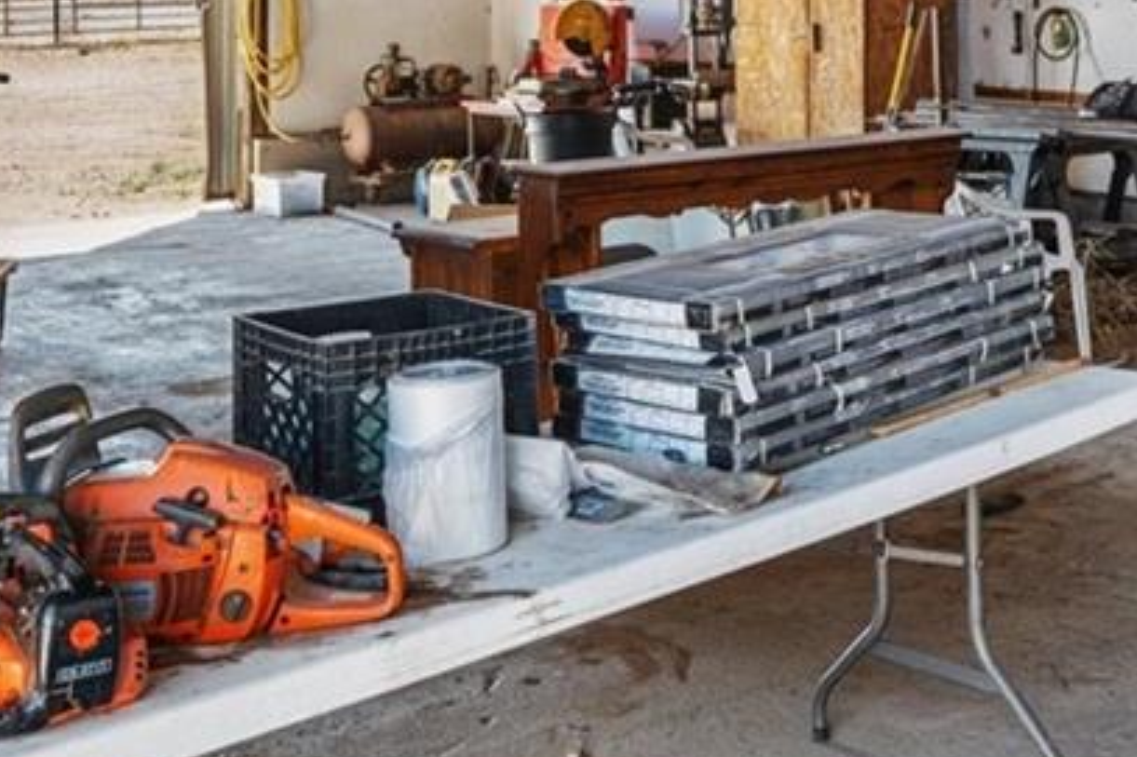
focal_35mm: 59
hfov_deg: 33.0
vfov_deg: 22.0
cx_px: 916
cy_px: -36
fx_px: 1863
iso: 400
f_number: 5.6
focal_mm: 15
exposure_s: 1/125
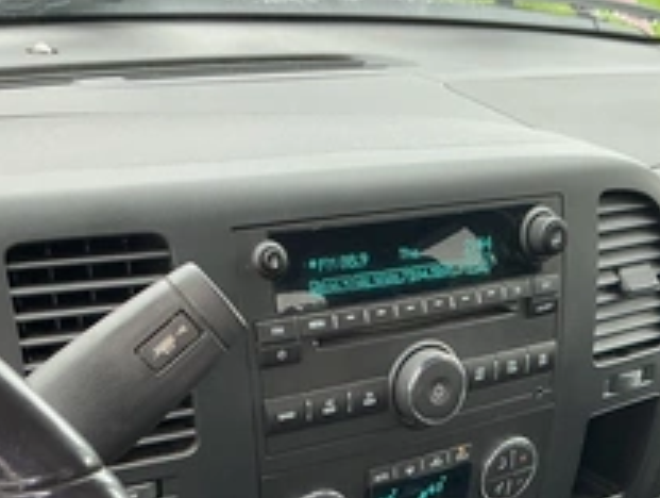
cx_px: 427
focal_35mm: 54
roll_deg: -5.6
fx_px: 1031
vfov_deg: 26.2
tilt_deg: -30.8
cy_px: 450
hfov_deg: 35.2
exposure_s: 1/64
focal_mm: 3
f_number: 1.8
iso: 64
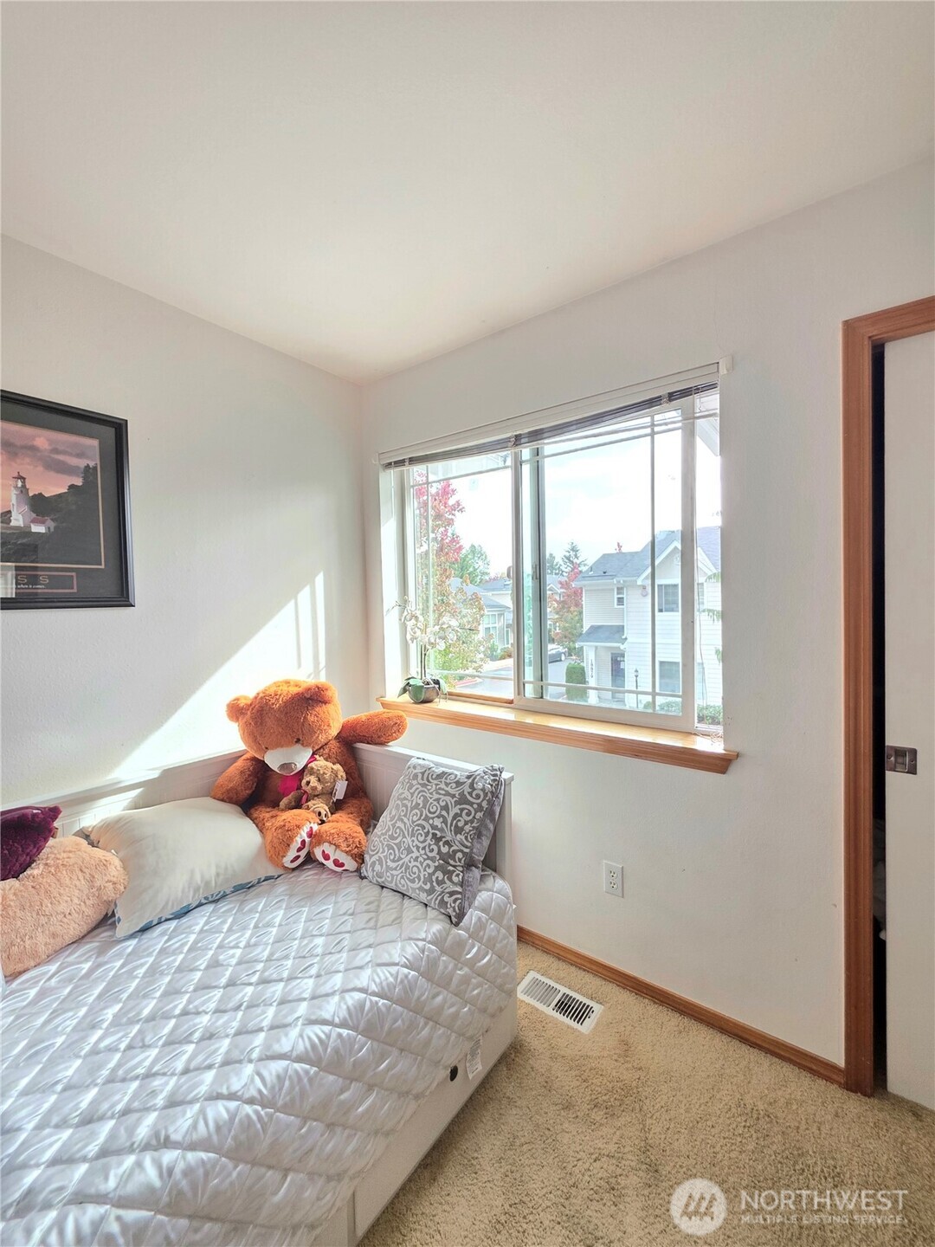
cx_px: 468
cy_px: 624
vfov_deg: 106.2
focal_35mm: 13
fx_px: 468
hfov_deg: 89.9
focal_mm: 2.2
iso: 80
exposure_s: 1/120
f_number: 1.9
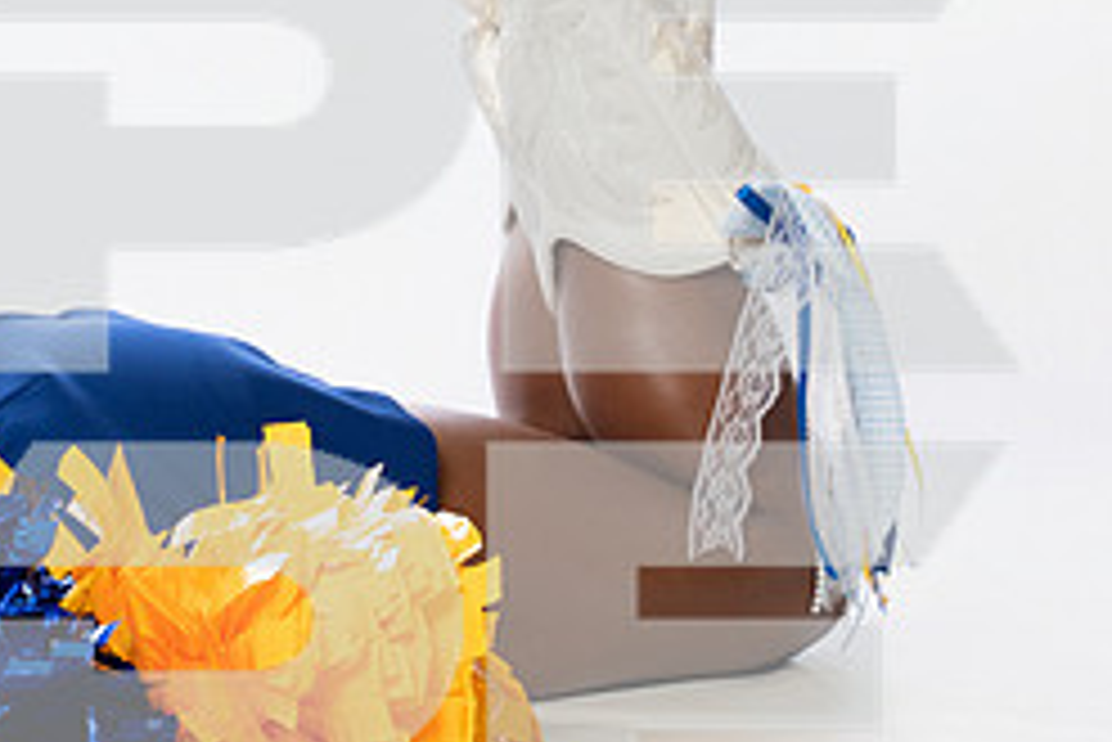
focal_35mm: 150
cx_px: -126
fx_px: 4636
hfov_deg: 13.4
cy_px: 137
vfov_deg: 9.1
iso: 640
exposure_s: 1/250
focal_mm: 64
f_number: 5.6
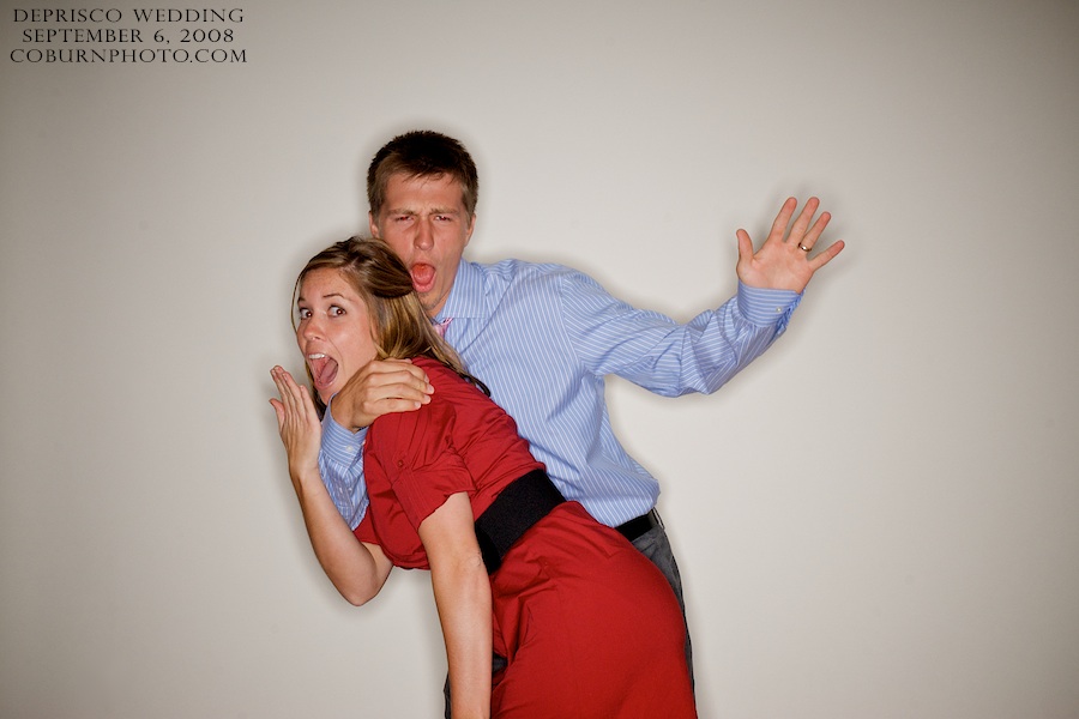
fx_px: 1798
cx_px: 540
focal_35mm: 60
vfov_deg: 22.6
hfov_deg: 33.4
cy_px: 360
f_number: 16
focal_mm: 40
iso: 200
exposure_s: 1/250
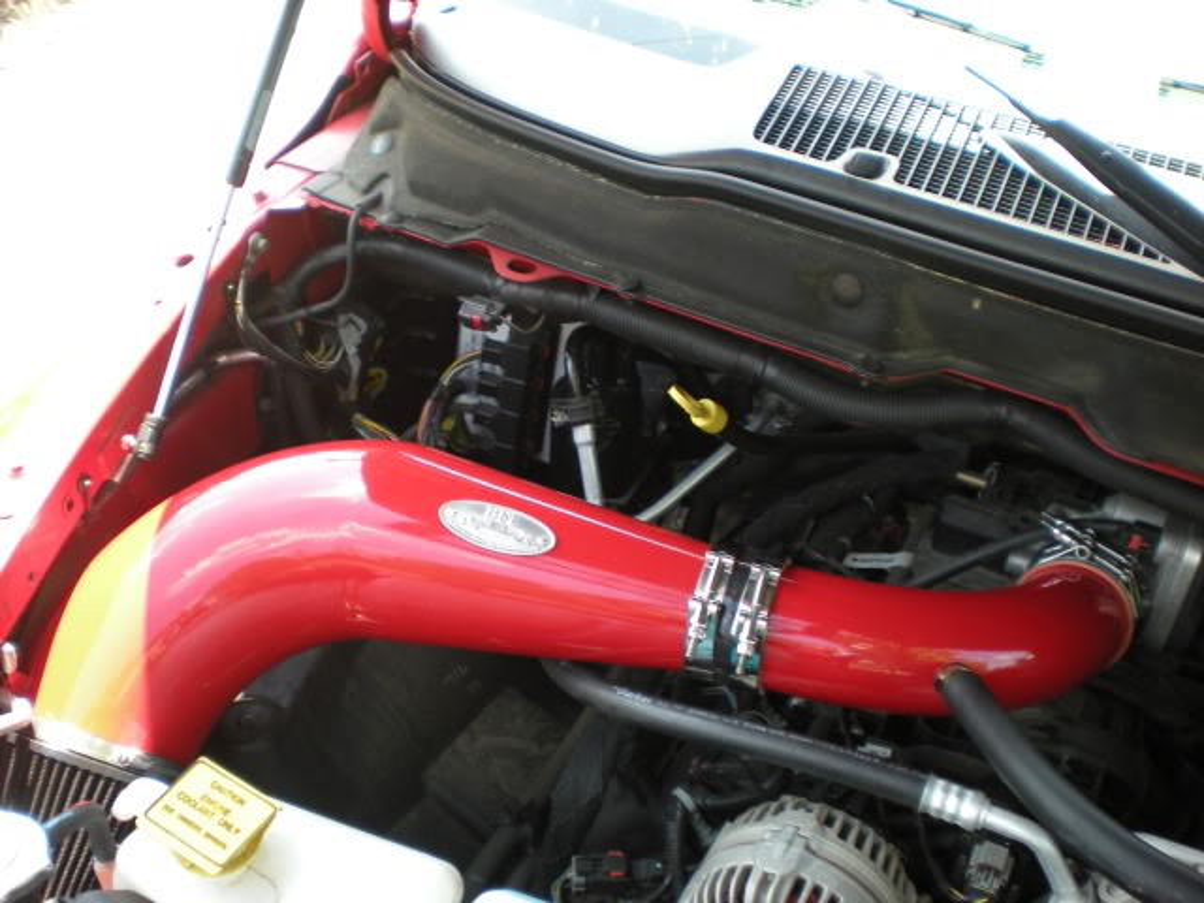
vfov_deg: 37.7
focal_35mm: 38
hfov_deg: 49.0
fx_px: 1322
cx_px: 602
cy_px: 452
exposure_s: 1/69.1
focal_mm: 6.3
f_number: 3.1
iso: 67
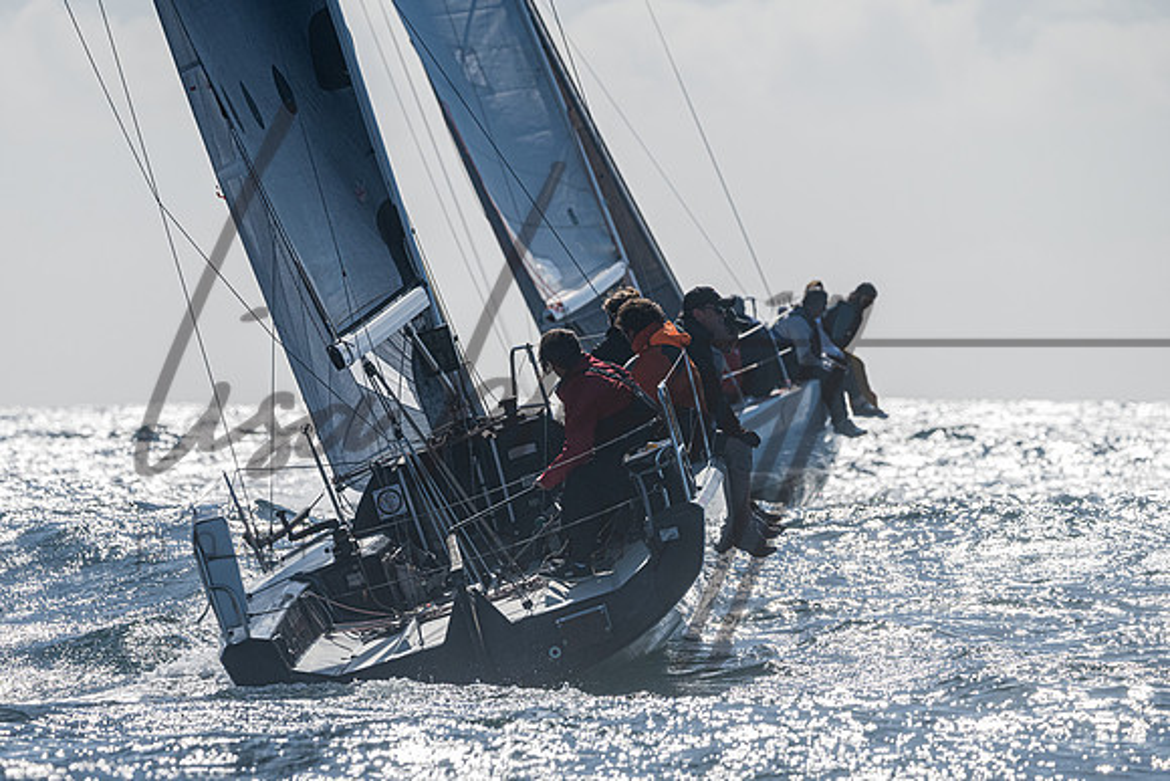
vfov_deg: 4.0
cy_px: 423
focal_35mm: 347
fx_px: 11266
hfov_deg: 5.9
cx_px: 548
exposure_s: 1/5000
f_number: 6.3
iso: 400
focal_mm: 260
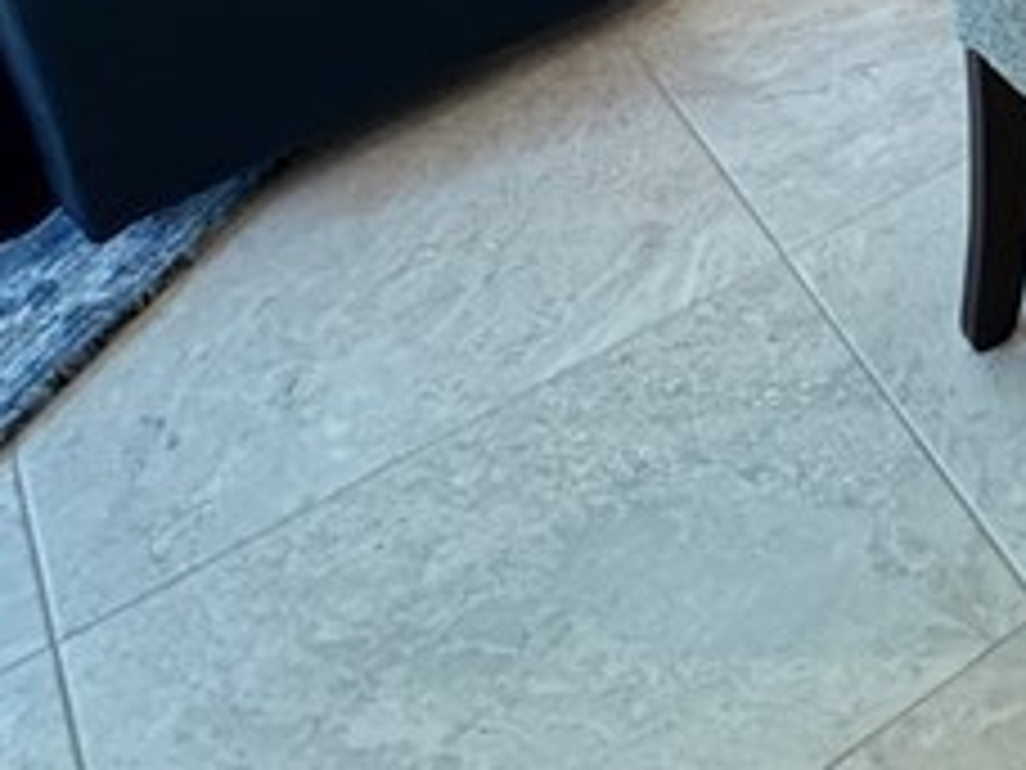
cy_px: -599
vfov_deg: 18.5
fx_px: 1867
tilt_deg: -20.4
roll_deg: -1.4
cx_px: 1832
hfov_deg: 21.1
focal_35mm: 63
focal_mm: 2.22
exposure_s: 1/60
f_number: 2.2
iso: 250
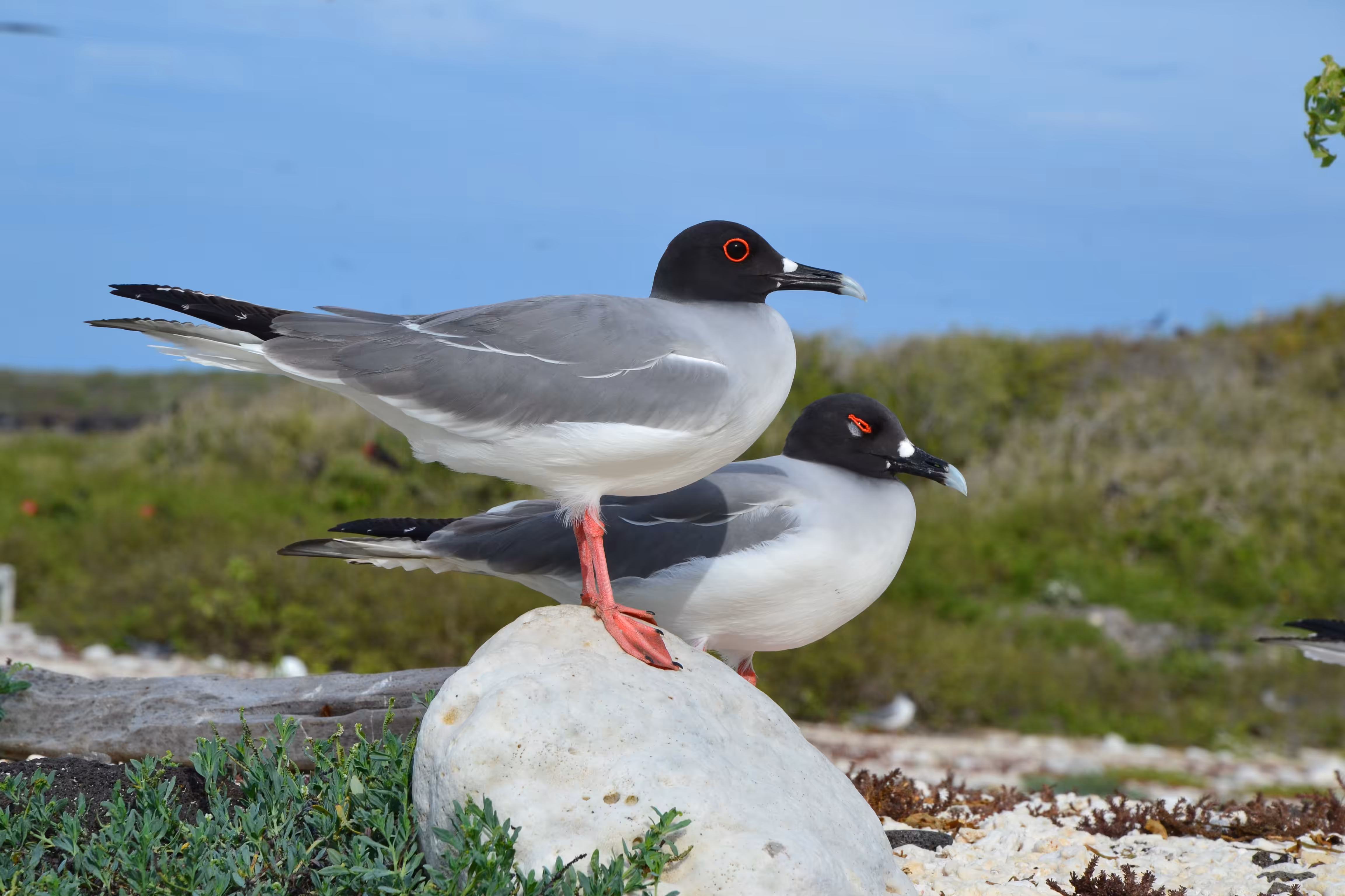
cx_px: 672
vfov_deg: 8.7
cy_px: 448
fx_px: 5884
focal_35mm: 158
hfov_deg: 13.0
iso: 320
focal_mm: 105
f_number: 11
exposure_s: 1/500
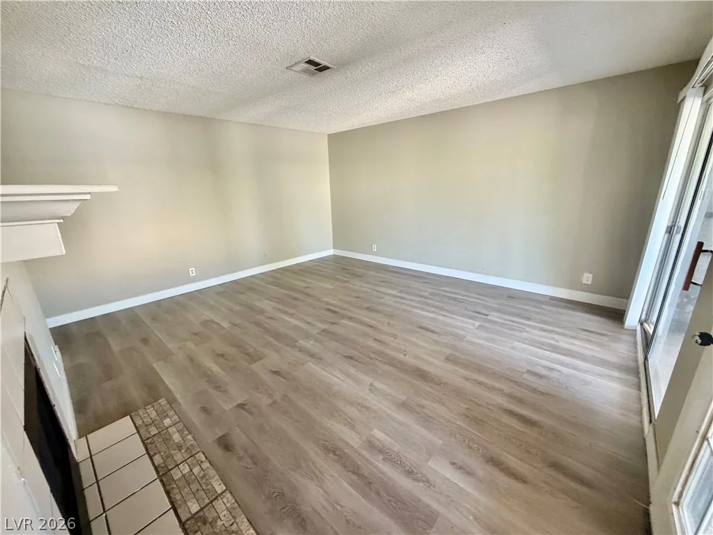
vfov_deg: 85.7
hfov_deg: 102.1
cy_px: 268
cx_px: 356
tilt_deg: -16.1
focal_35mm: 14
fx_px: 288
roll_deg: +1.6
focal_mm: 2.22
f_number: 2.2
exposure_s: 1/60
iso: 320
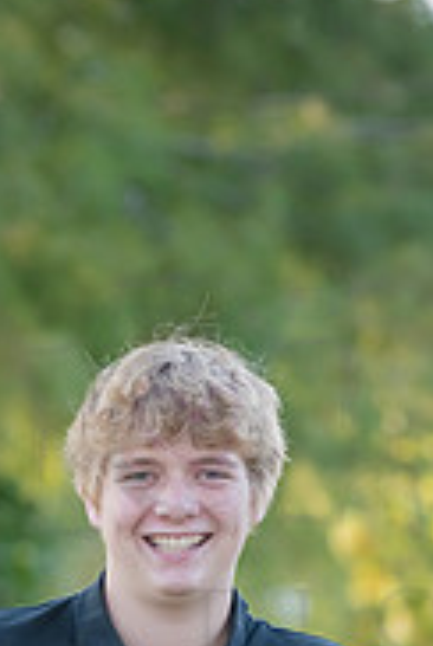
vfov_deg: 6.9
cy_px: 745
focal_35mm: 296
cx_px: 202
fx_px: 5320
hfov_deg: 4.7
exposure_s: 1/640
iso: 800
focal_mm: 120
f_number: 4
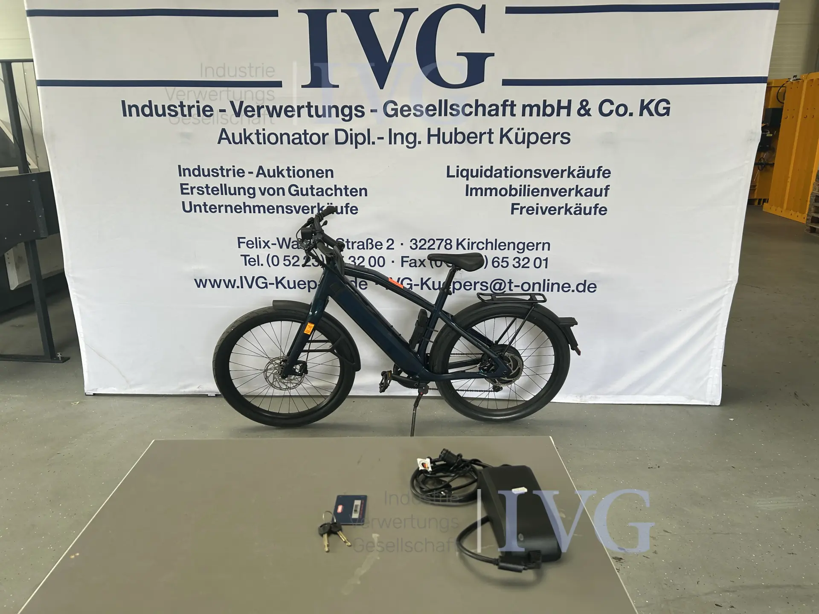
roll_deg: +0.0
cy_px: 307
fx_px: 615
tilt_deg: -16.2
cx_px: 410
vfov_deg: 53.1
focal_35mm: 26
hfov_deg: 67.3
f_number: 1.5
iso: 64
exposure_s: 1/121
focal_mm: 5.7
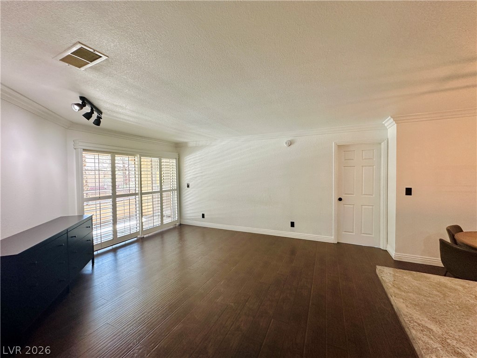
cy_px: 179
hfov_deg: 102.1
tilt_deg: -1.0
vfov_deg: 85.7
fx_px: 193
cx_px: 238
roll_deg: +0.9
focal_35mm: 14
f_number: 2.2
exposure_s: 1/120
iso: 200
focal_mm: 2.22
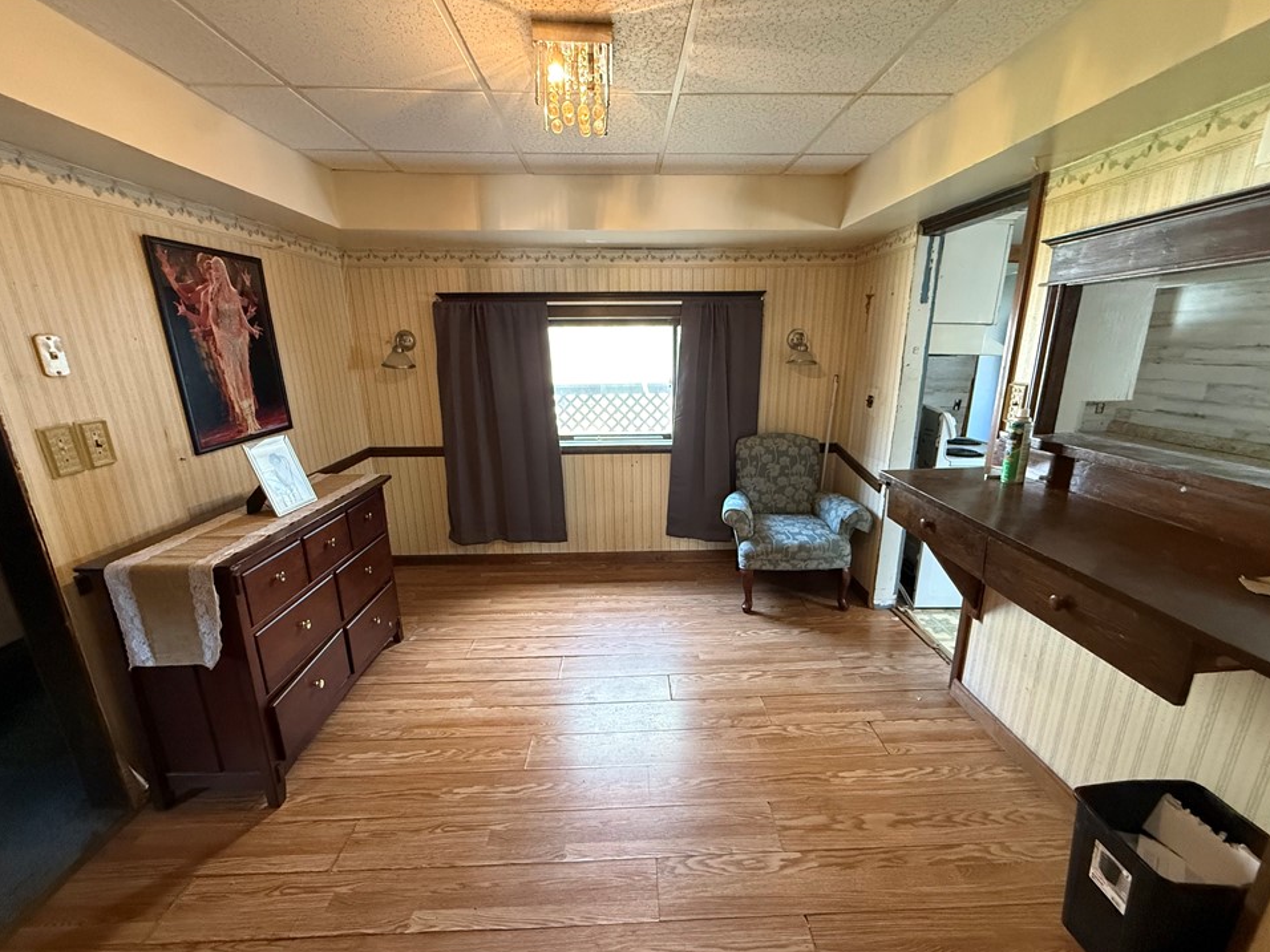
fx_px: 550
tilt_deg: -15.4
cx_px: 651
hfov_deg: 98.2
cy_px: 502
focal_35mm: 15
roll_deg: +0.4
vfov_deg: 81.7
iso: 640
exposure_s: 1/60
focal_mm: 2.22
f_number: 2.2
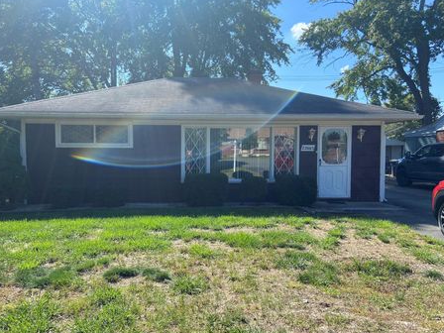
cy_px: 177
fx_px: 372
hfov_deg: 61.6
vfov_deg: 48.2
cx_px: 208
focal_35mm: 29
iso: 32
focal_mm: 4.25
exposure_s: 1/1245
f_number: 1.8
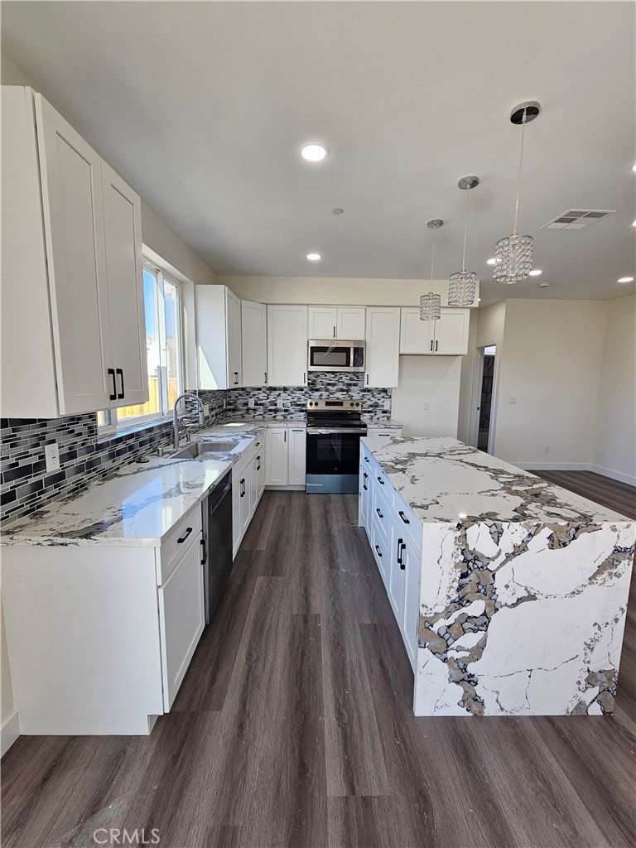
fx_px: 318
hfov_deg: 89.9
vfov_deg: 106.2
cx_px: 318
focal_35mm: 13
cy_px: 424
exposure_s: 1/120
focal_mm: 2.2
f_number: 2.2
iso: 64
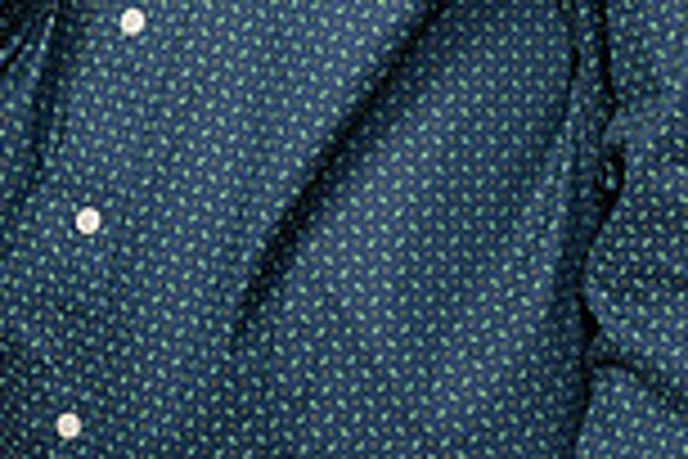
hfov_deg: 10.6
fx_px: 3707
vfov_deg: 6.8
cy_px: -513
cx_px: 328
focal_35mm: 194
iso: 320
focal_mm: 66
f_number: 8
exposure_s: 1/125
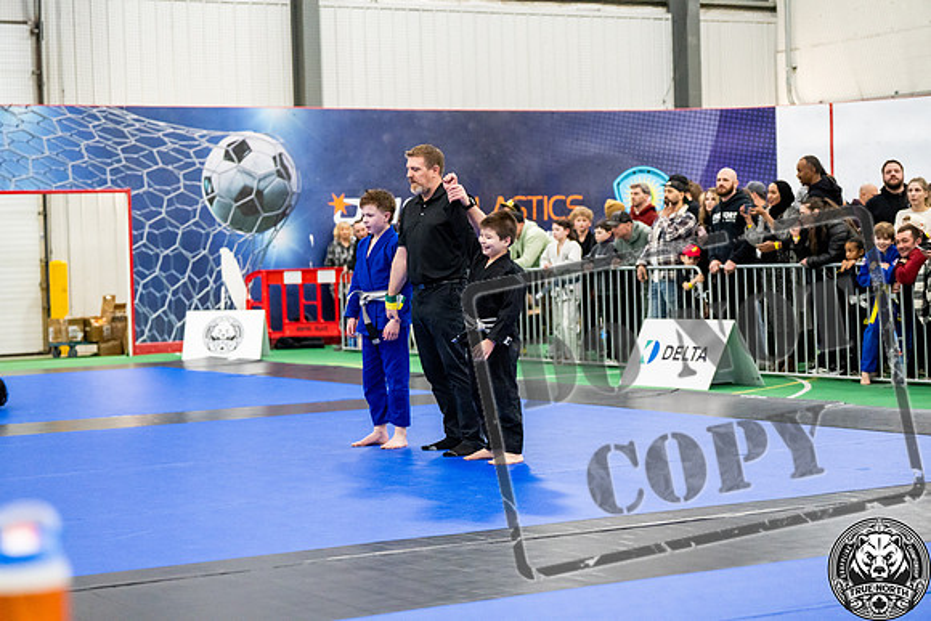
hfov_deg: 27.3
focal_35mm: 74
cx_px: 466
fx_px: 1914
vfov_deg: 18.4
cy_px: 310
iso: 4000
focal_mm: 74
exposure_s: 1/500
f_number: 2.8
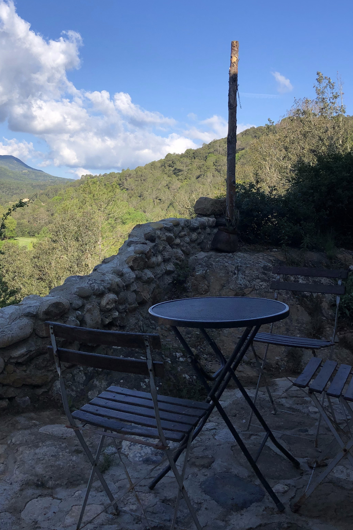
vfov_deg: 50.1
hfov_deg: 34.7
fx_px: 559
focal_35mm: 38
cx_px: 117
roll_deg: +1.8
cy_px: 192
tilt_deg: +2.9
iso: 20
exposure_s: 1/1412
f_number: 1.8
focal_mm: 3.99
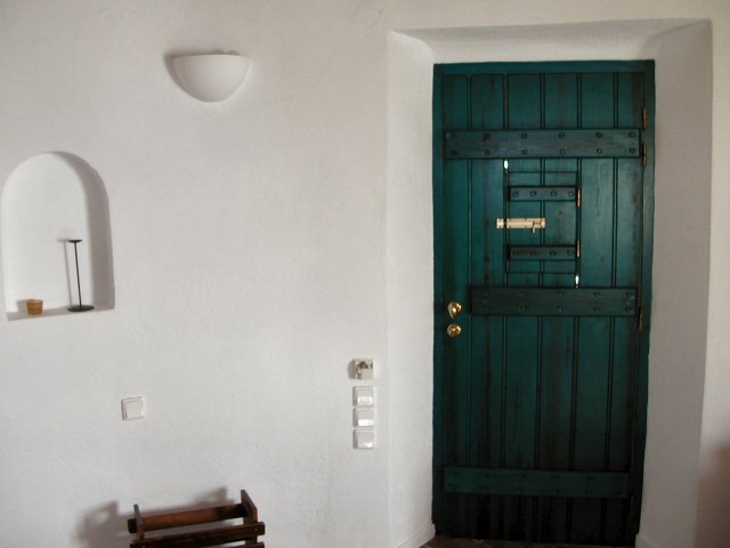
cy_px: 274
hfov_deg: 50.1
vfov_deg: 38.7
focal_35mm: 37
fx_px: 780
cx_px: 365
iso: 100
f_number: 2.7
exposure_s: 1/30
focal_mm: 5.6
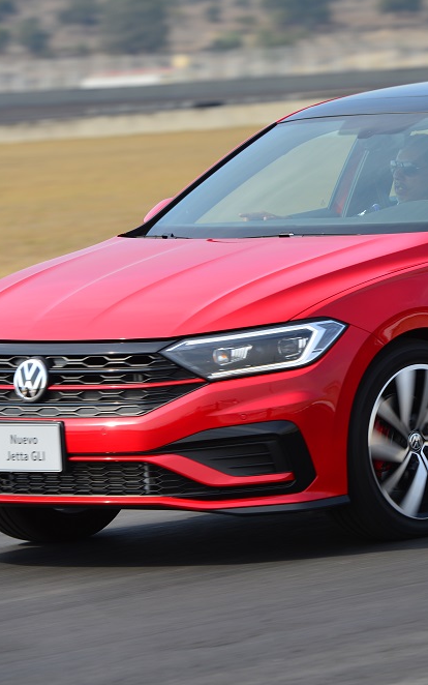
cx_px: 483
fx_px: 5000
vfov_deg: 7.8
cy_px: 312
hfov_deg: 4.9
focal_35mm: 268
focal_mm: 145
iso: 100
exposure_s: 1/250
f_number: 11
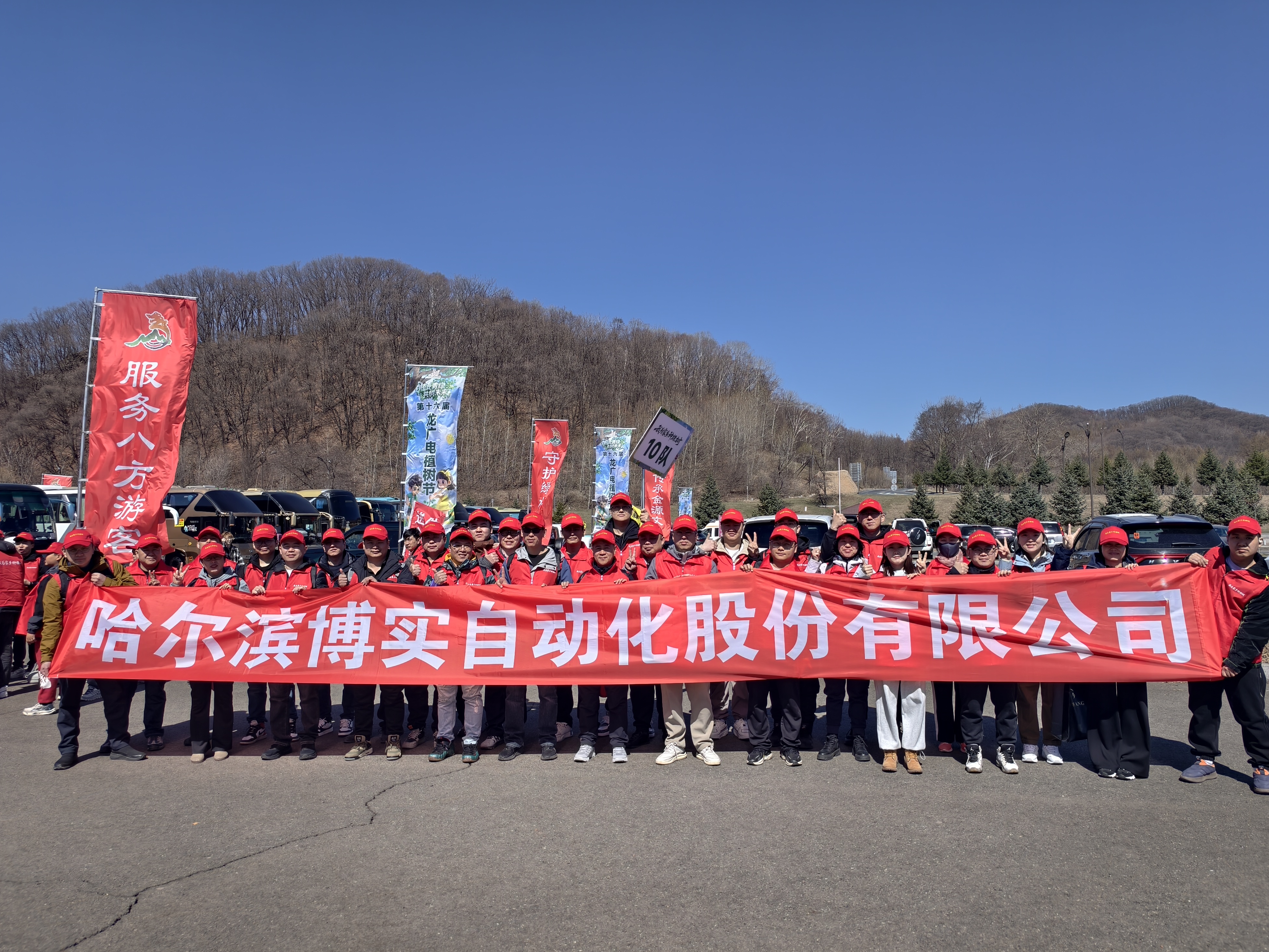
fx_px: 880
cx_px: 637
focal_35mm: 24
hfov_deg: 71.6
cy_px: 460
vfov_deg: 56.8
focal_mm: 5.6
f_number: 1.57
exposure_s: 1/2841
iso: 72
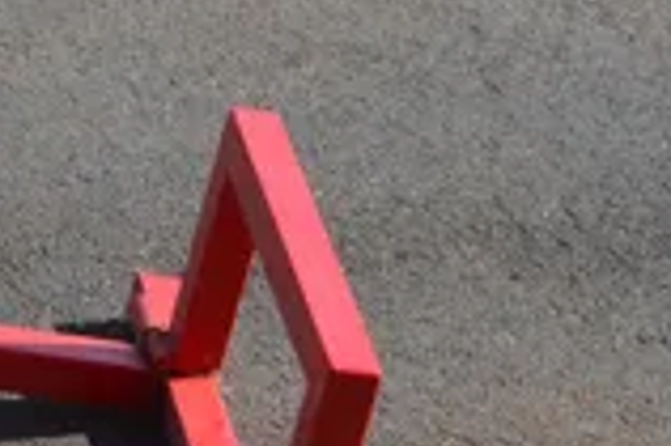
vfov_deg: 5.3
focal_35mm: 257
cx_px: -688
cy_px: -225
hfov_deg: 7.7
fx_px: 4785
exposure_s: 1/200
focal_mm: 30
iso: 100
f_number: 7.1
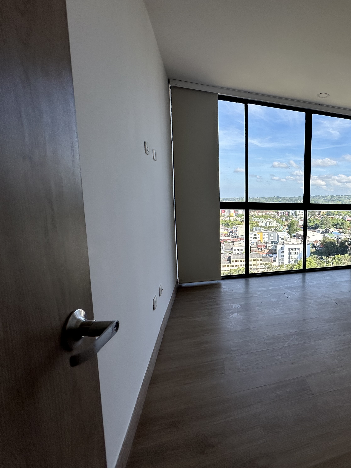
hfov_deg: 59.8
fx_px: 257
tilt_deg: -6.5
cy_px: 231
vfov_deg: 84.7
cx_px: 307
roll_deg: -1.1
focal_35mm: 19
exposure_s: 1/1014
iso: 50
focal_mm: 2.22
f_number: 2.2
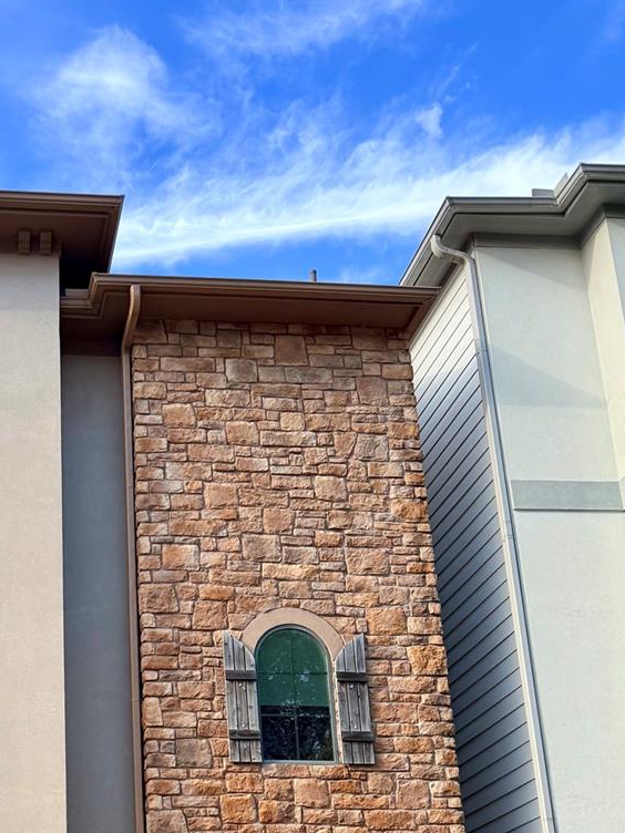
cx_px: 16
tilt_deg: +18.0
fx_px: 1180
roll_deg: +0.7
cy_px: 737
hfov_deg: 28.1
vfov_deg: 36.7
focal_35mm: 49
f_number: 1.78
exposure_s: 1/1314
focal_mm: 6.76
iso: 100
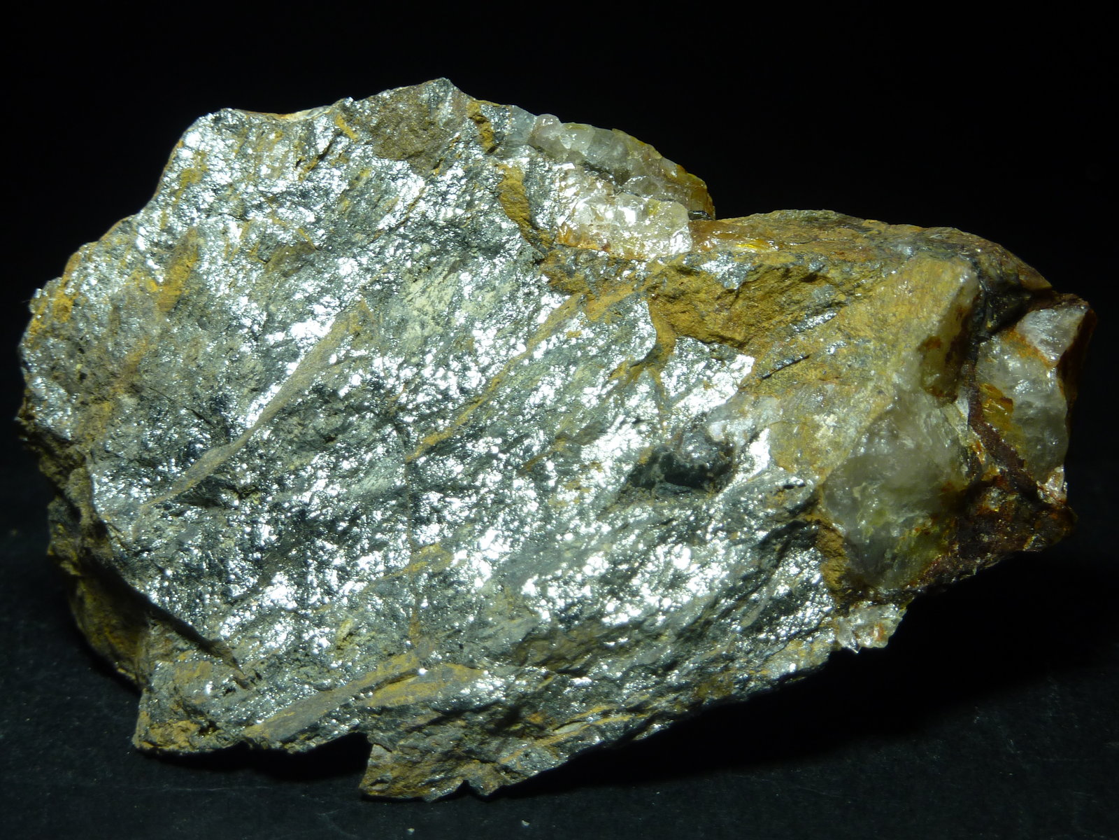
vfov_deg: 24.8
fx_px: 1907
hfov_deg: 32.7
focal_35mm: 59
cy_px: 420
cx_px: 560
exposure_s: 1/40
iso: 100
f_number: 3.9
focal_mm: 9.7
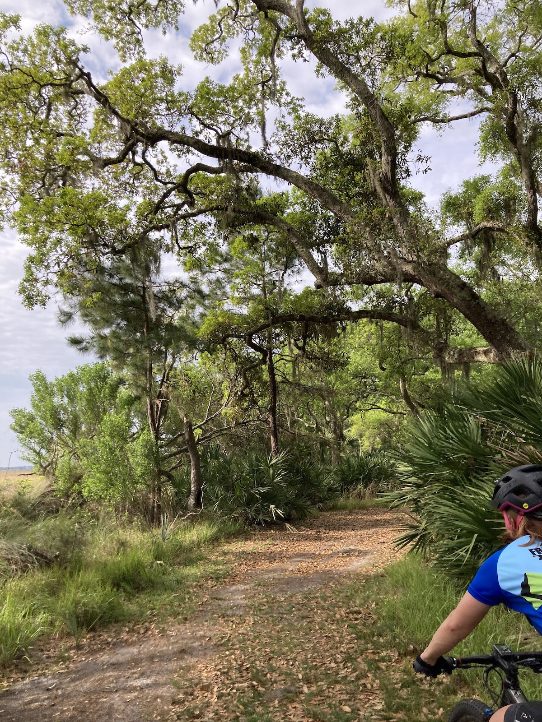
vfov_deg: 63.4
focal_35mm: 28
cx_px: 271
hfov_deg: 49.7
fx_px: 585
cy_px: 361
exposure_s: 1/827
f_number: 1.8
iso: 20
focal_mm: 3.99
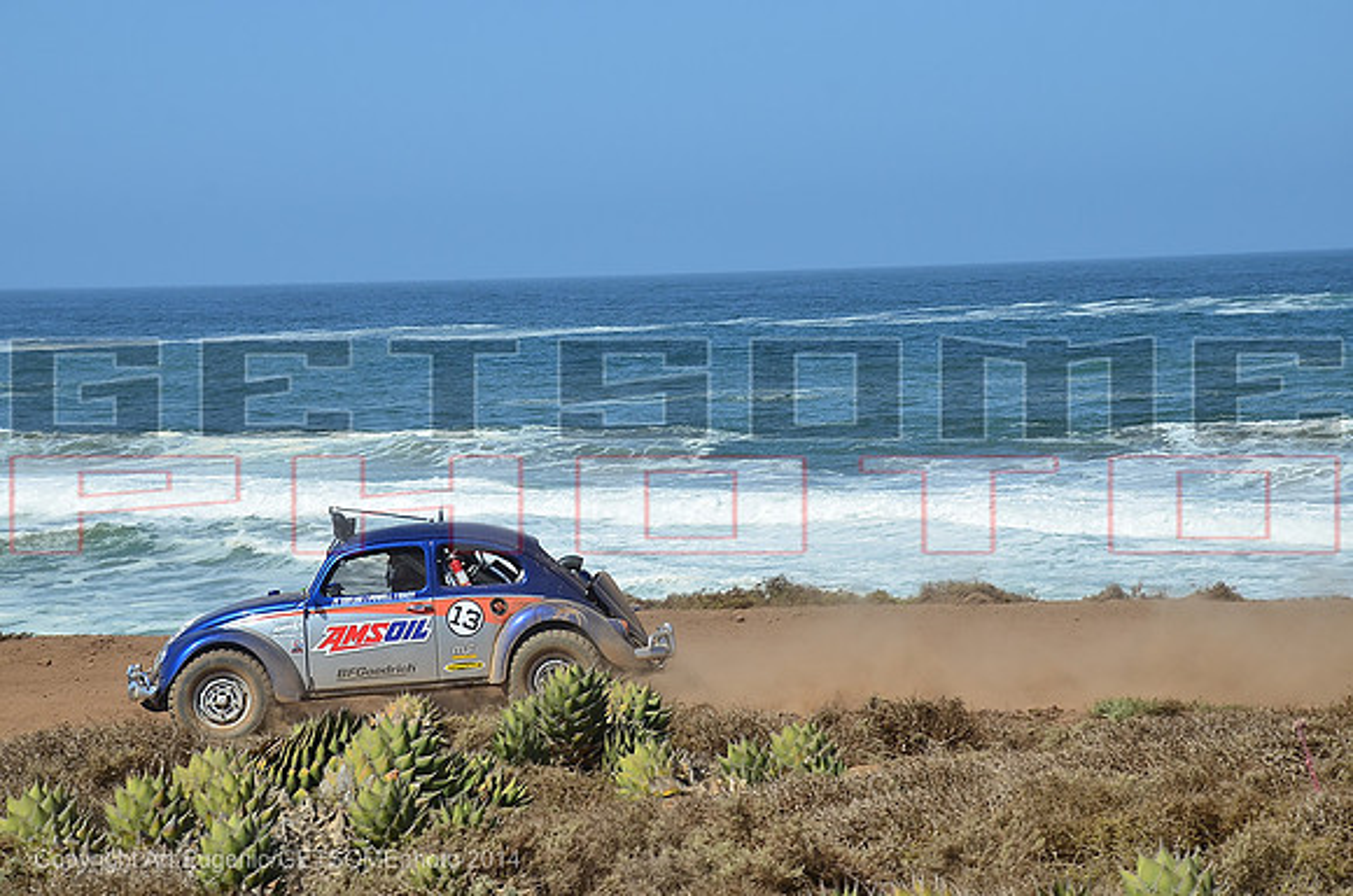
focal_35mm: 93
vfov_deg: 14.6
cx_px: 676
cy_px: 448
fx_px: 3488
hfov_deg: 22.0
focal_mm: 62
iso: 200
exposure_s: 1/640
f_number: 7.1
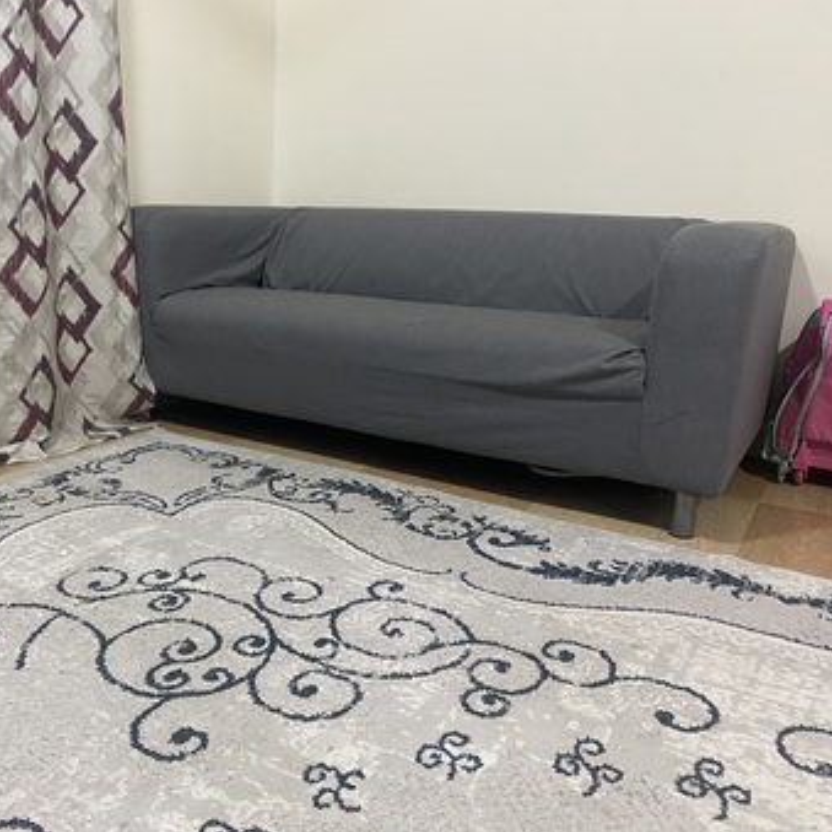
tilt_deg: -13.9
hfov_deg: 51.8
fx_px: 843
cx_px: 298
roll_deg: -1.7
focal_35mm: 31
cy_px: 414
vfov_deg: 52.5
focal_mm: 4.25
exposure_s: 1/60
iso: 400
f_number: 1.8
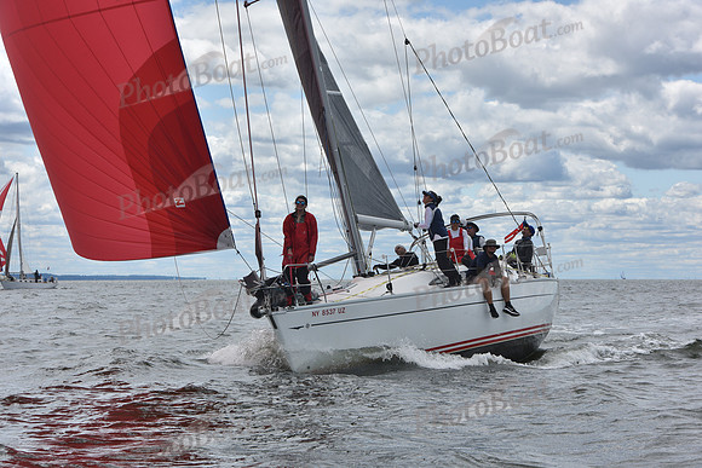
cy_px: 234
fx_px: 1950
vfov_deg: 13.7
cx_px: 351
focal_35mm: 100
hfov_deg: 20.4
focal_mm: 100
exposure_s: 1/800
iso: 250
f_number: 10
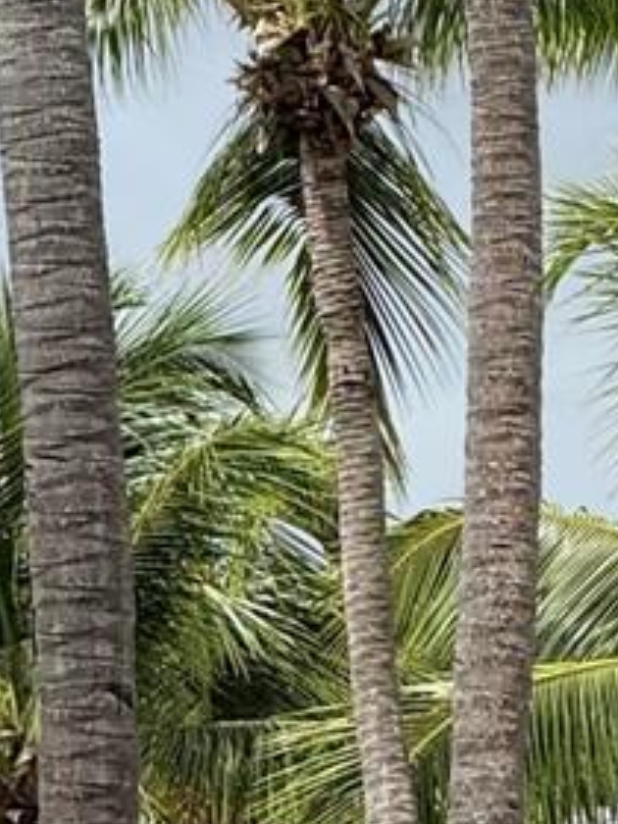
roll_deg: -1.3
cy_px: 974
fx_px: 12235
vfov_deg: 3.8
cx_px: 942
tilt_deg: +3.9
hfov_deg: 2.9
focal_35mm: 514
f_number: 2.8
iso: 50
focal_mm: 15.66
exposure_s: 1/1866
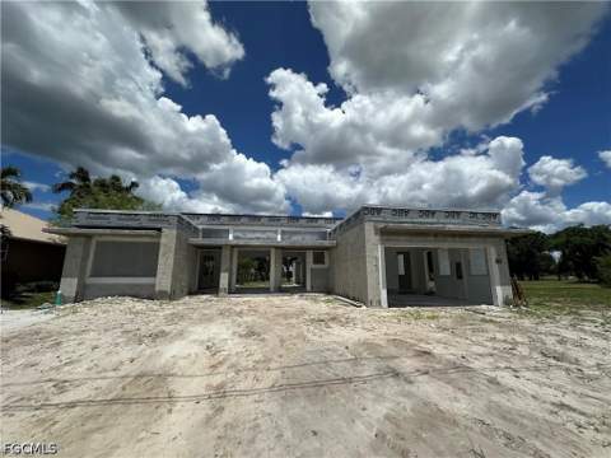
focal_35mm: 14
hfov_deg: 102.1
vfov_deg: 85.7
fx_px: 247
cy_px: 229
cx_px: 306
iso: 50
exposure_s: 1/5291
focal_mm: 2.22
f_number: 2.2
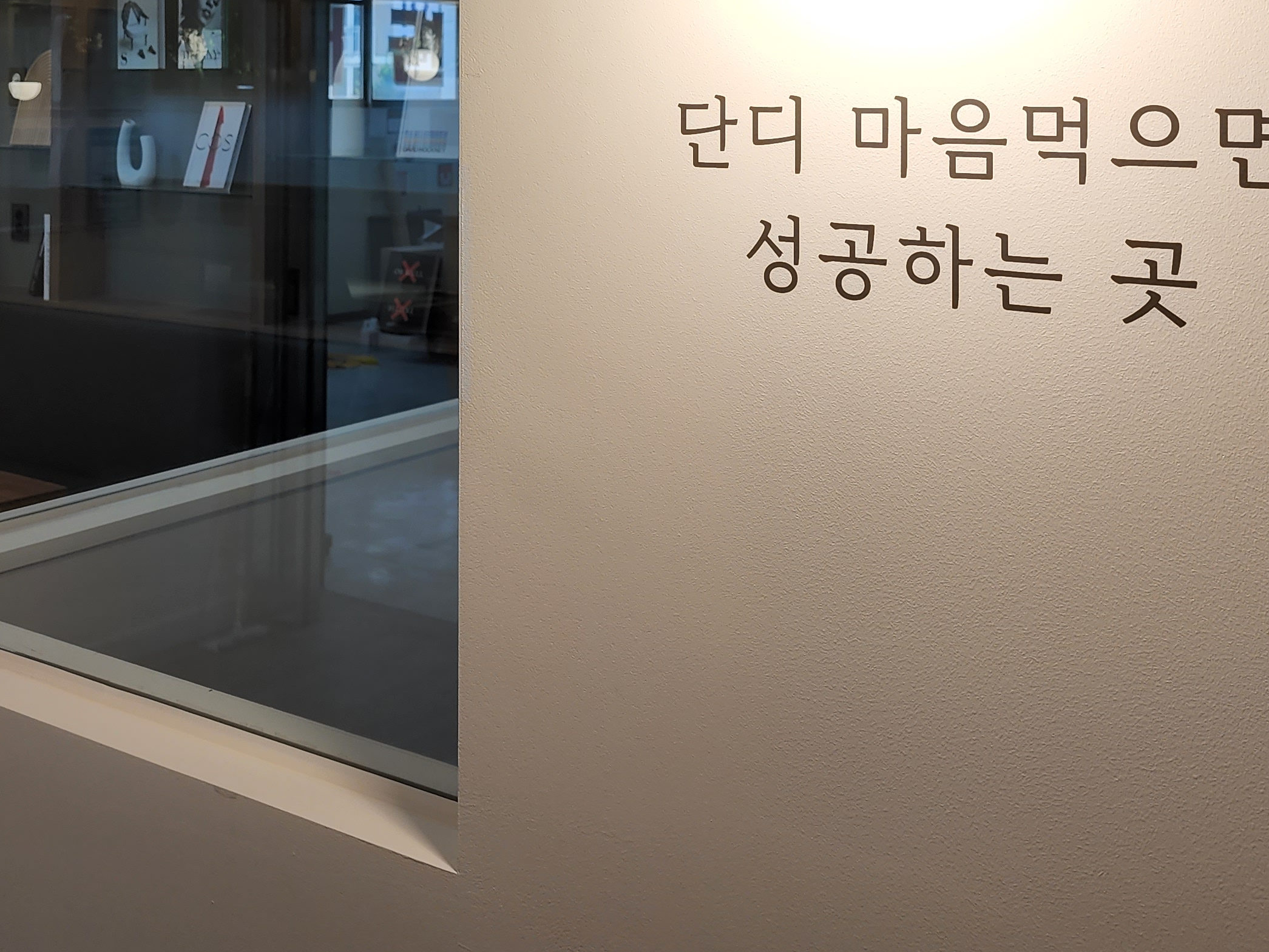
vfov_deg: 31.2
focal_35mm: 44
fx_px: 1613
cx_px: 384
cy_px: 75
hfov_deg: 42.1
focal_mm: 6.4
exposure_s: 1/120
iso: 40
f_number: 1.8
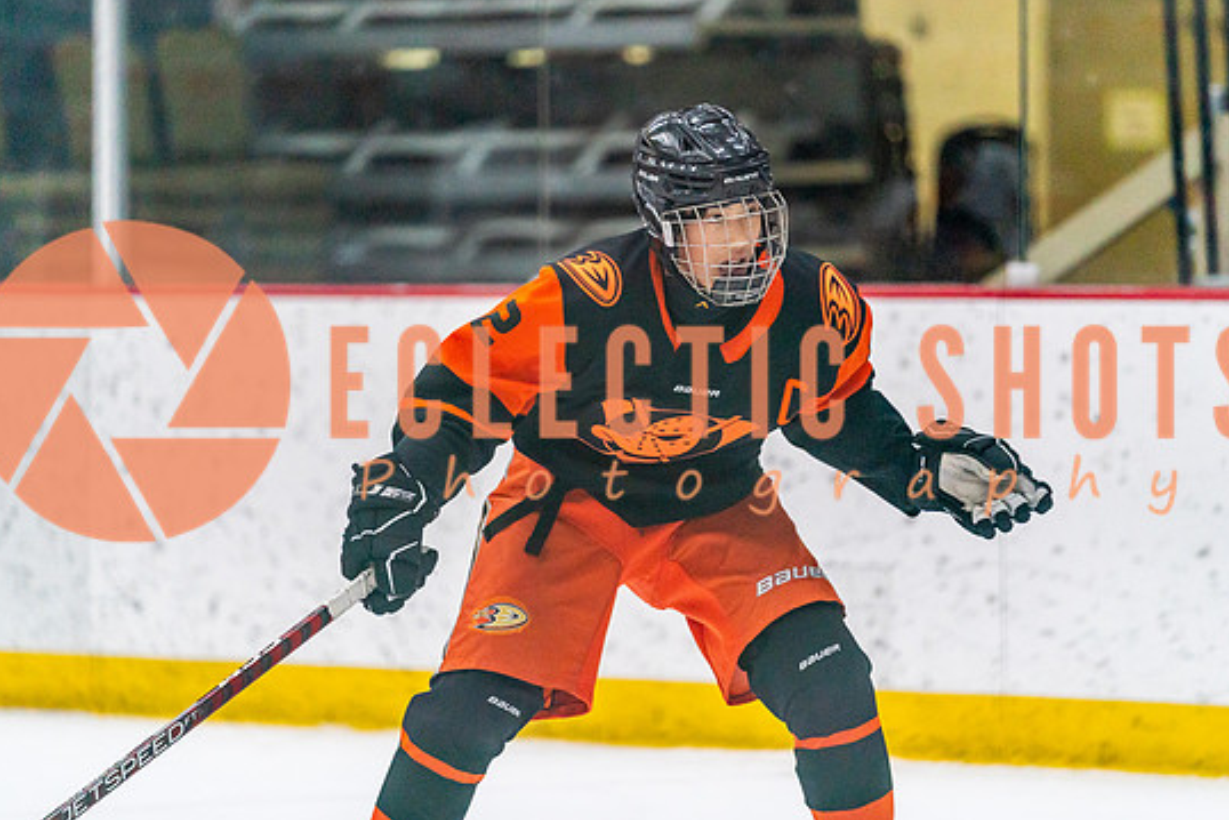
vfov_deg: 6.1
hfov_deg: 9.1
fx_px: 7751
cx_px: 614
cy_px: 383
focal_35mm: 227
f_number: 2.8
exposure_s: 1/1250
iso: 3200
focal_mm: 200
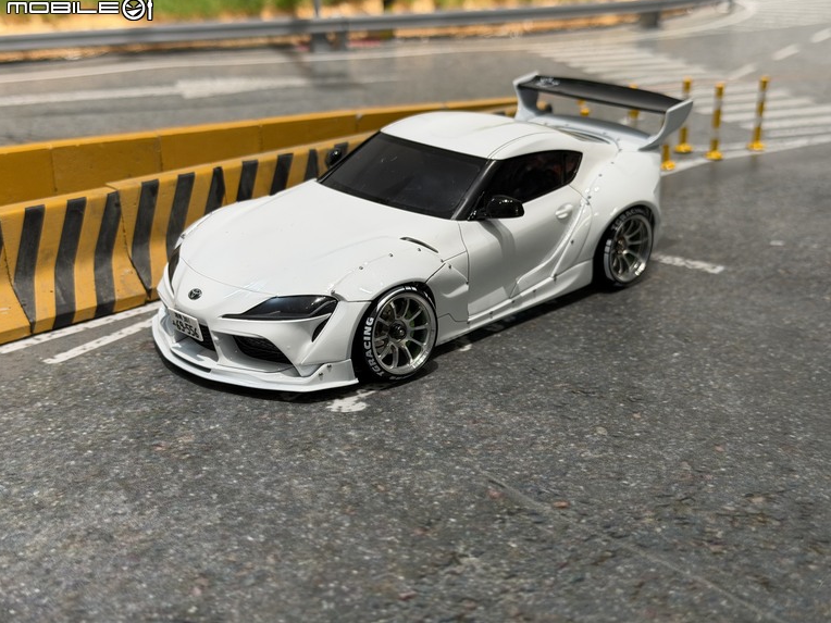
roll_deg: +1.6
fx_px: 1176
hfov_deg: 38.9
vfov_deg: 29.7
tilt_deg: -23.0
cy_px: 306
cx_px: 421
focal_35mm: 49
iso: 100
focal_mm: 6.76
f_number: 1.78
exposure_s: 1/60
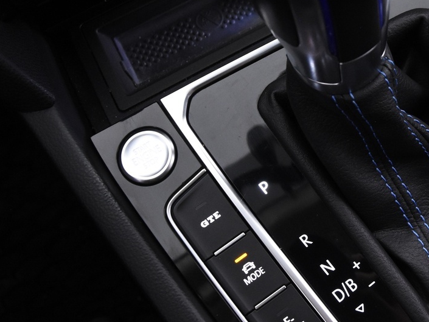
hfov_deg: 34.3
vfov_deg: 27.5
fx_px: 657
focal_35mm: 53
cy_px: 145
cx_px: 379
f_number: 5
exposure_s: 1/15
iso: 2000
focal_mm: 16
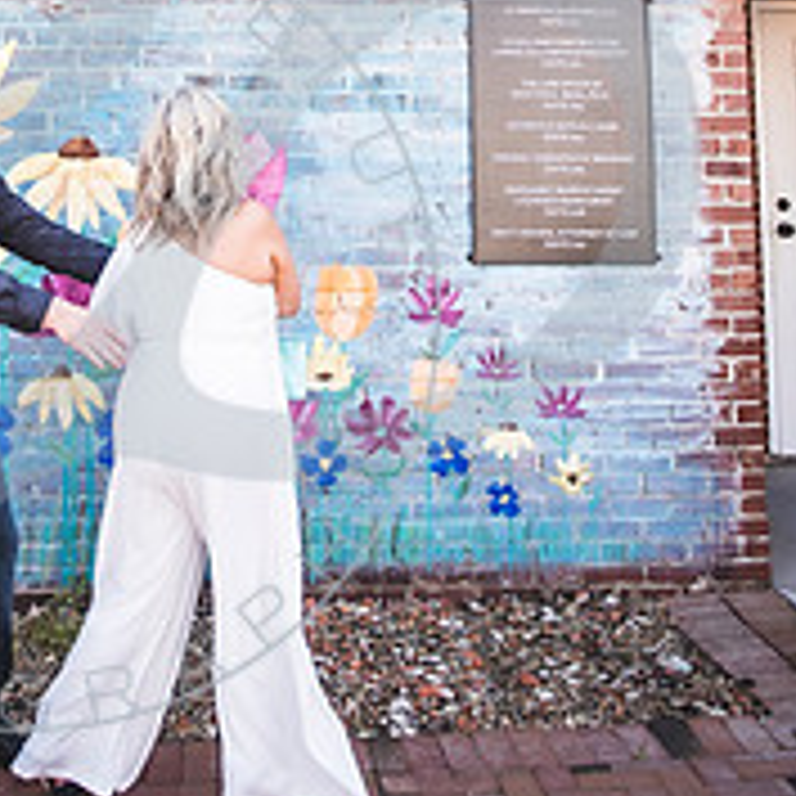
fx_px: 1353
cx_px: 225
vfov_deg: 30.2
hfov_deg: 32.3
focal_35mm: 52
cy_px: -27
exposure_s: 1/400
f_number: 2.8
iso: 100
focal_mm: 24
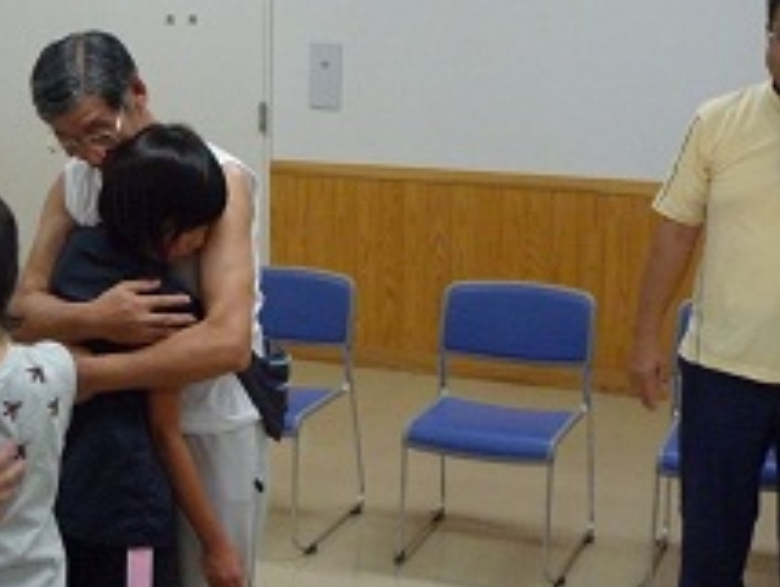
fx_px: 1692
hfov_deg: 25.5
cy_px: 263
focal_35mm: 75
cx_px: 155
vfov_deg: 19.7
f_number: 4.3
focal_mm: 7.8
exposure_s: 1/80
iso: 640
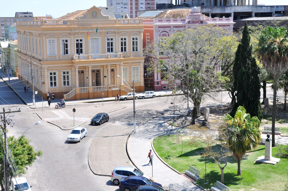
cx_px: 144
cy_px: 96
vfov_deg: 29.8
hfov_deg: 43.6
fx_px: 360
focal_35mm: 45
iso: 200
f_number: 9
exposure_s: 1/250
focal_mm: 30
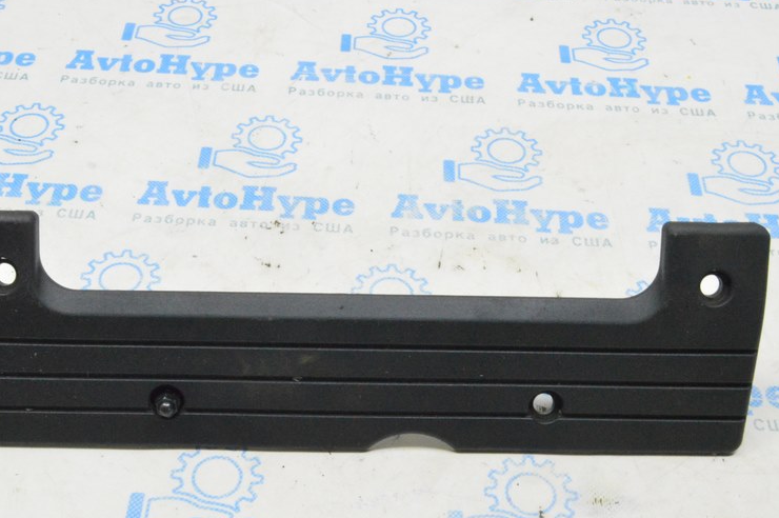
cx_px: 336
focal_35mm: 54
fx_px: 1167
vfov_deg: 25.0
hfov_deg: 36.8
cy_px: 295
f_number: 20
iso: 6400
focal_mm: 26
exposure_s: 1/15
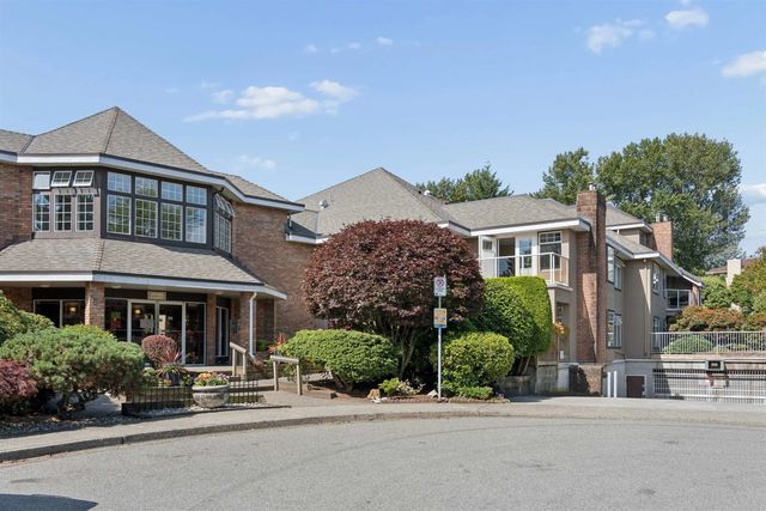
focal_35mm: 30
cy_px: 256
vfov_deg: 43.9
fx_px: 634
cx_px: 383
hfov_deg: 62.3
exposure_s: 1/500
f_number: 7.1
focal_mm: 29.8
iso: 320
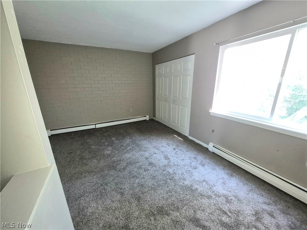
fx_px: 115
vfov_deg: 89.9
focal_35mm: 13
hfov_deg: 106.2
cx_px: 154
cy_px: 115
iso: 320
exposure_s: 1/40
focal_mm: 1.74
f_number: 2.2
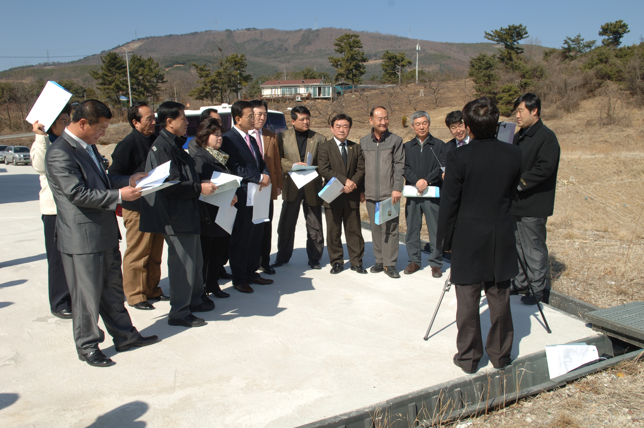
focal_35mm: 30
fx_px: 536
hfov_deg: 62.0
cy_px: 214
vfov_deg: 43.5
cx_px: 322
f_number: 7.6
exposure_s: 1/250
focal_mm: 20
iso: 100
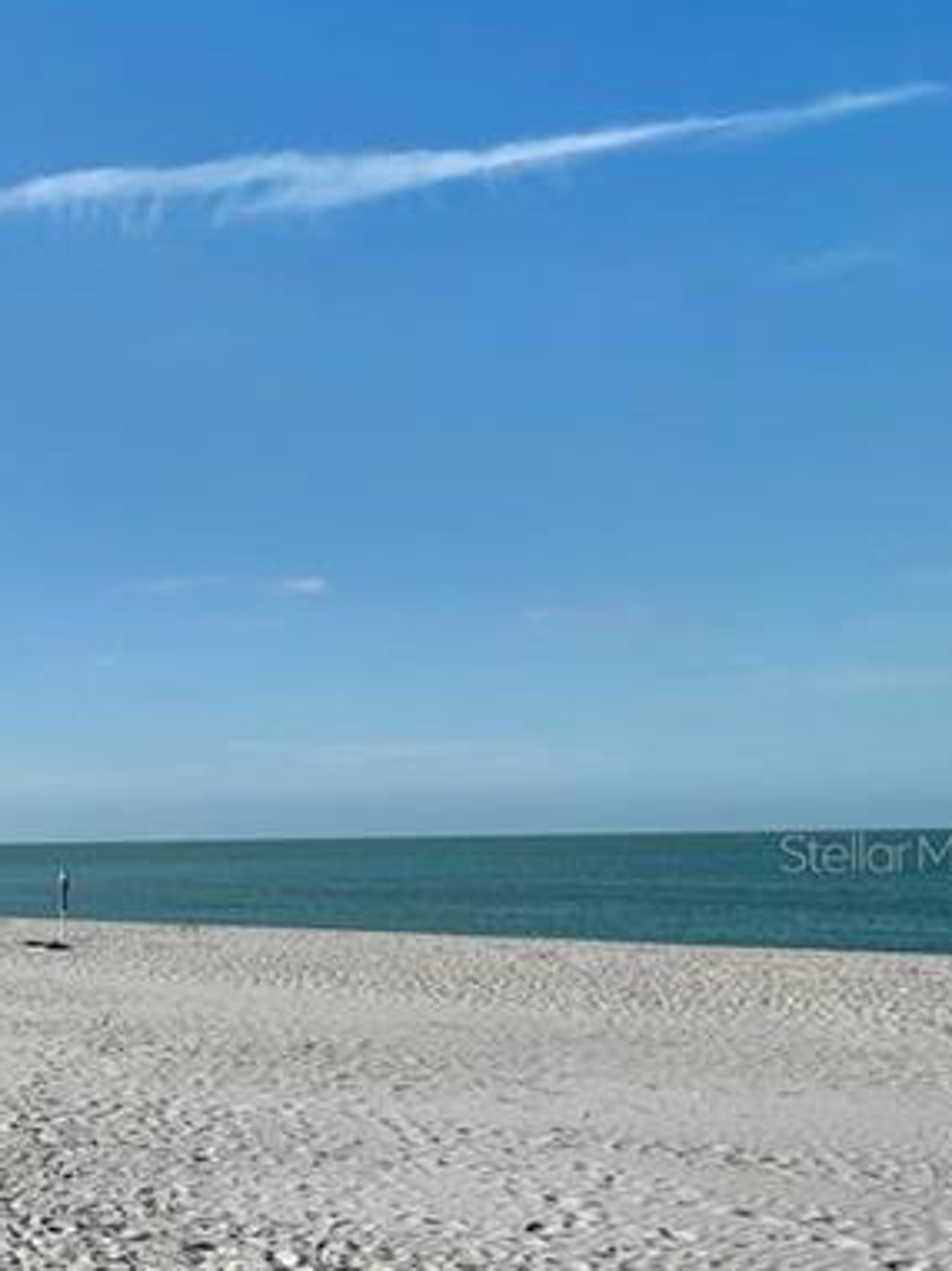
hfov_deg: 25.0
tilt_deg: -0.1
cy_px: 852
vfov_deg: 42.4
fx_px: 1615
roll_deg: +1.0
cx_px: -483
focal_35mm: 44
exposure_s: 1/3906
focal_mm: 2.22
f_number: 2.2
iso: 40
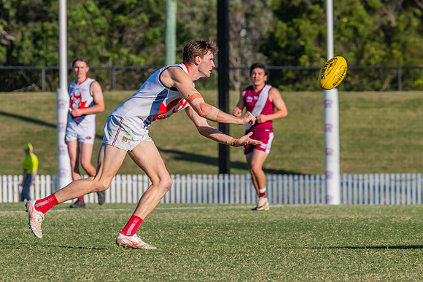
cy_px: 138
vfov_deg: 2.5
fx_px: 6564
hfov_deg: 3.7
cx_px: 194
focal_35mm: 559
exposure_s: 1/1250
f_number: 13
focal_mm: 420
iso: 800
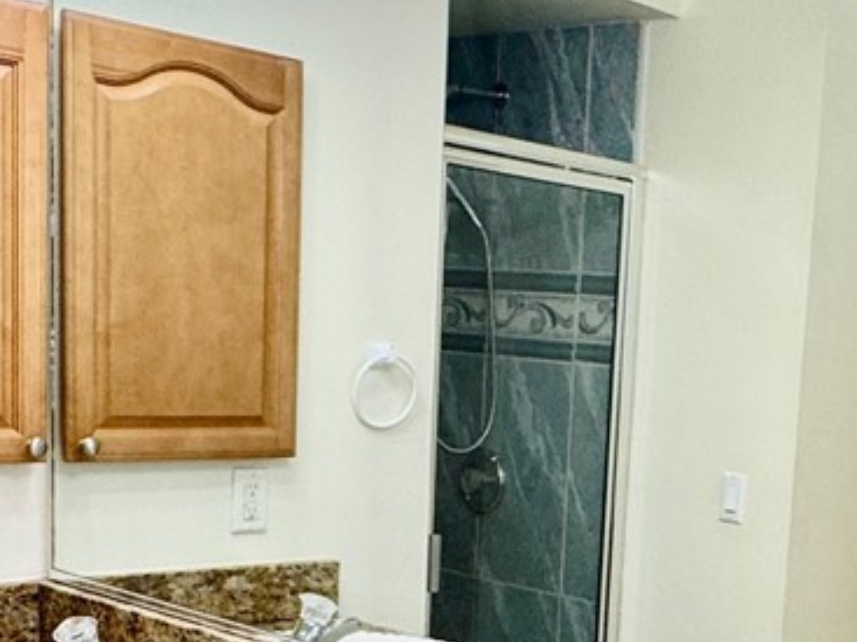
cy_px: 598
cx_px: 736
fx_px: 1510
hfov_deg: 30.6
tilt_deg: -9.6
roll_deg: -3.7
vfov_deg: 23.3
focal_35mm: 61
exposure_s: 1/120
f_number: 2.2
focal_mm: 2.22
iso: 125
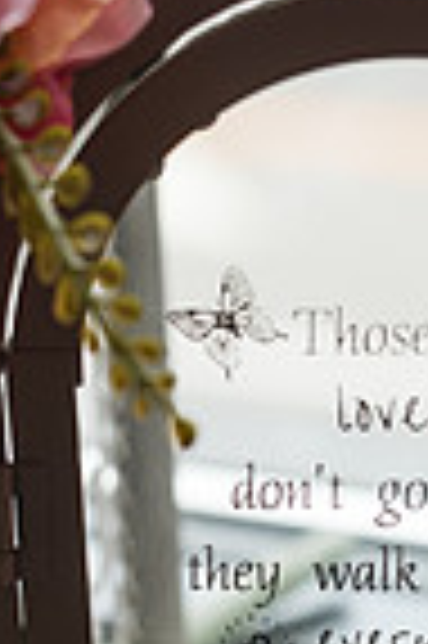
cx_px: 387
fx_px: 2985
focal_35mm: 167
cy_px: 369
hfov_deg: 8.2
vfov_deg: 12.3
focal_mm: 53
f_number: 4
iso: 400
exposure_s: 1/250
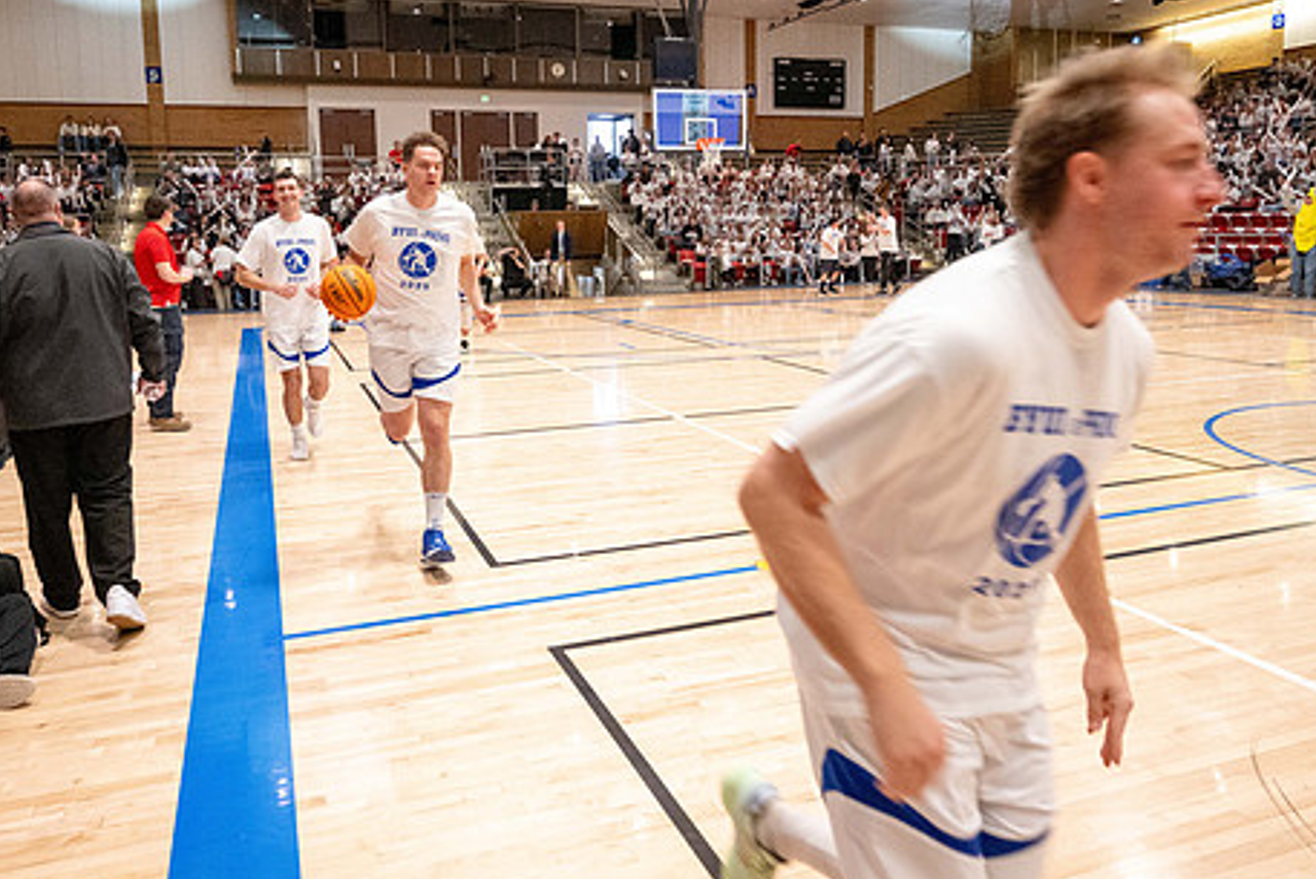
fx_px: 951
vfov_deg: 49.3
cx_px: 599
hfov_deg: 69.2
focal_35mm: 26
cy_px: 347
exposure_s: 1/320
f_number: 4
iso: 10000
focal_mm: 20.5
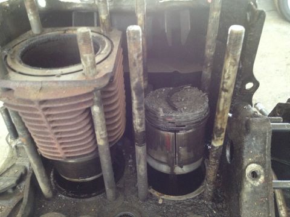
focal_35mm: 35
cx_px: 145
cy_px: 108
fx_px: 293
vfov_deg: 40.7
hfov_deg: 52.6
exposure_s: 1/20
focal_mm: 4.28
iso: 250
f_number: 2.4
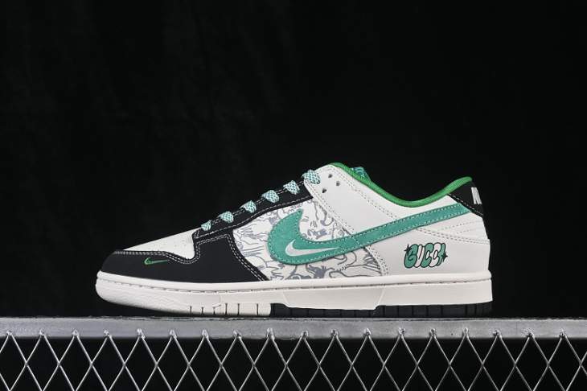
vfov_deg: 18.2
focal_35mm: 75
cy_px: 196
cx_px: 294
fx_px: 1222
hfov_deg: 27.0
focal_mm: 50
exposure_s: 1/80
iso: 160
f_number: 8
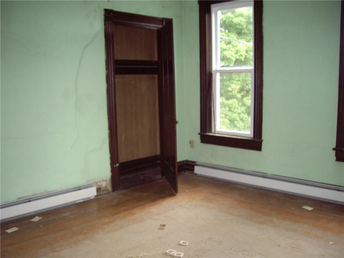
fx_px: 378
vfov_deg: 37.7
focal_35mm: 38
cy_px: 129
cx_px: 172
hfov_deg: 49.0
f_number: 2.7
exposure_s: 1/40
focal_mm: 6.2
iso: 200
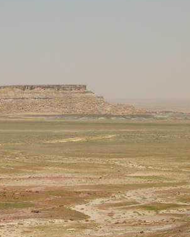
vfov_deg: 10.1
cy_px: 113
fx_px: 1342
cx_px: 45
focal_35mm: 191
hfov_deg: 8.1
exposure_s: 1/560
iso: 50
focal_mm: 17.4
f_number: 4.9
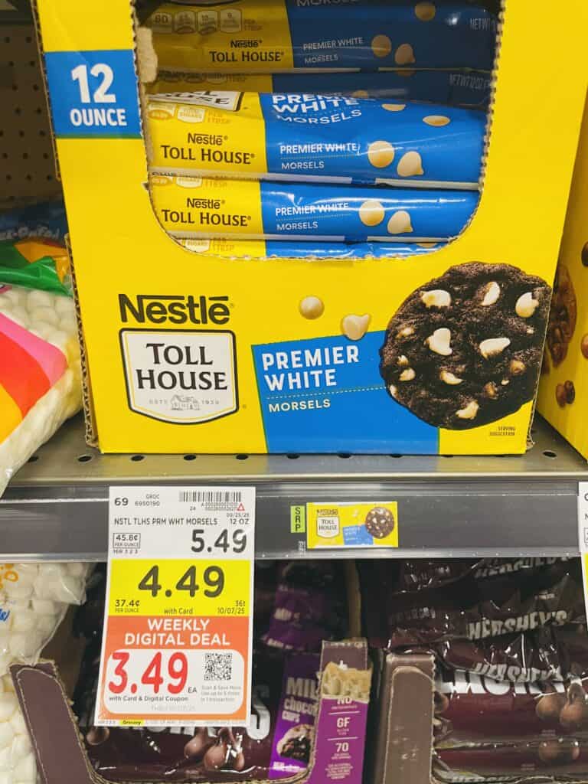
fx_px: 589
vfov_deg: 67.3
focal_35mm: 26
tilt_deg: -26.2
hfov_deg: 53.1
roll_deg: -0.1
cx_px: 294
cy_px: 392
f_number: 1.6
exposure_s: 1/60
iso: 100
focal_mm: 4.2
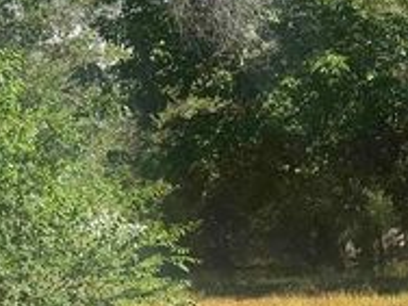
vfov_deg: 11.5
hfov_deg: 15.2
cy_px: 272
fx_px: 1509
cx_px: 360
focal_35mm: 128
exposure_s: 1/1637
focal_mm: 6.76
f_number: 1.78
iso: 64
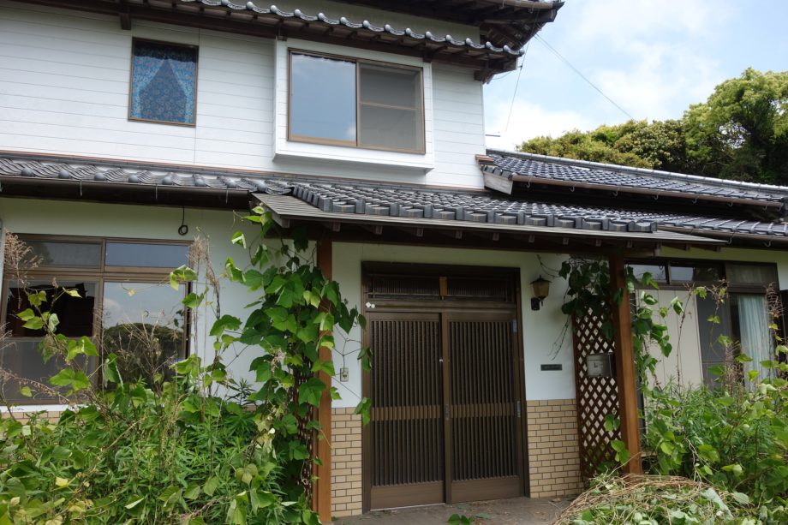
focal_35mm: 28
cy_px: 262
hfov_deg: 65.5
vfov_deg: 46.4
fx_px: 613
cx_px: 394
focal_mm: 10.4
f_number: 5.6
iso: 125
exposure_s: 1/200
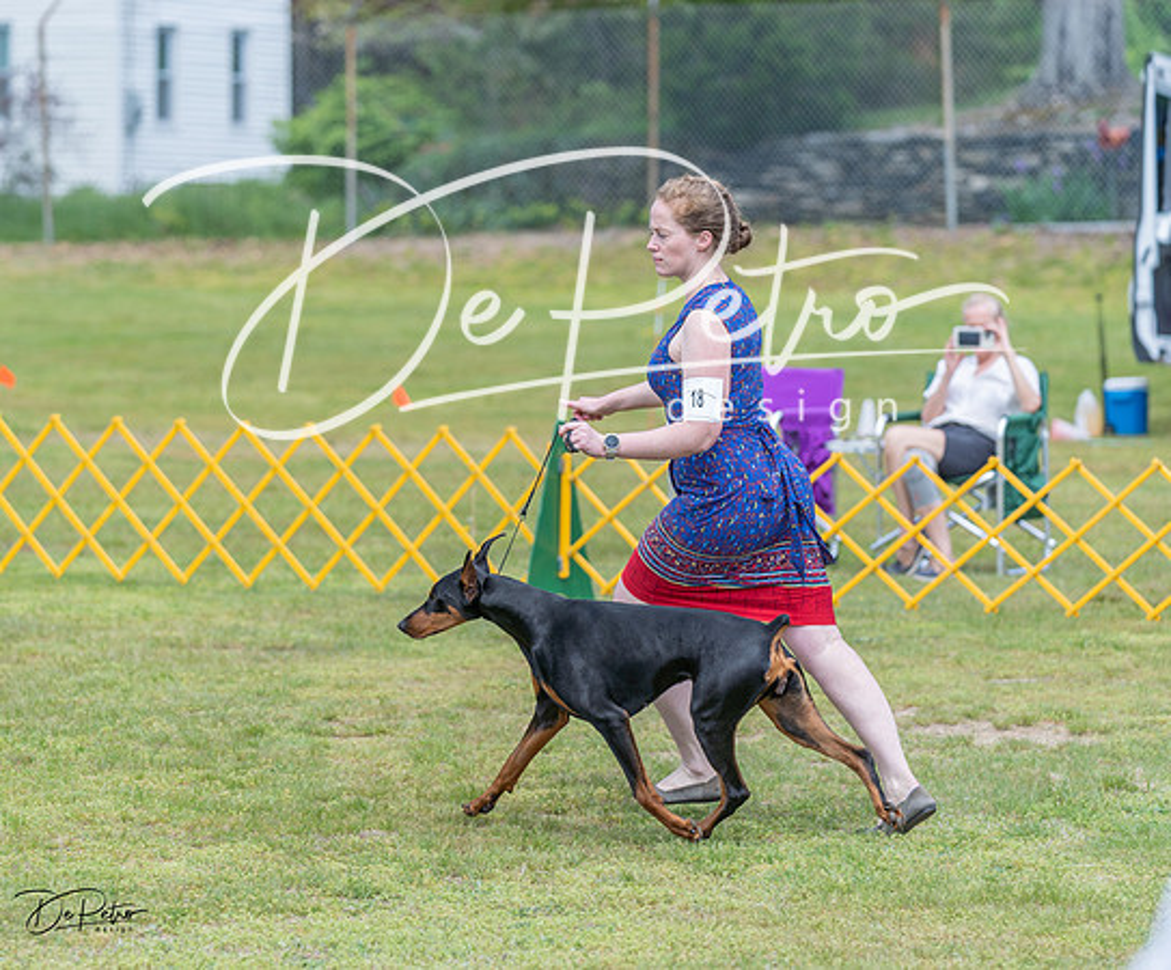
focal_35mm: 177
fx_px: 6225
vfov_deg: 8.9
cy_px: 489
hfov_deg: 10.7
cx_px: 453
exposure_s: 1/800
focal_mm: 123
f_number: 3.2
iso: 100
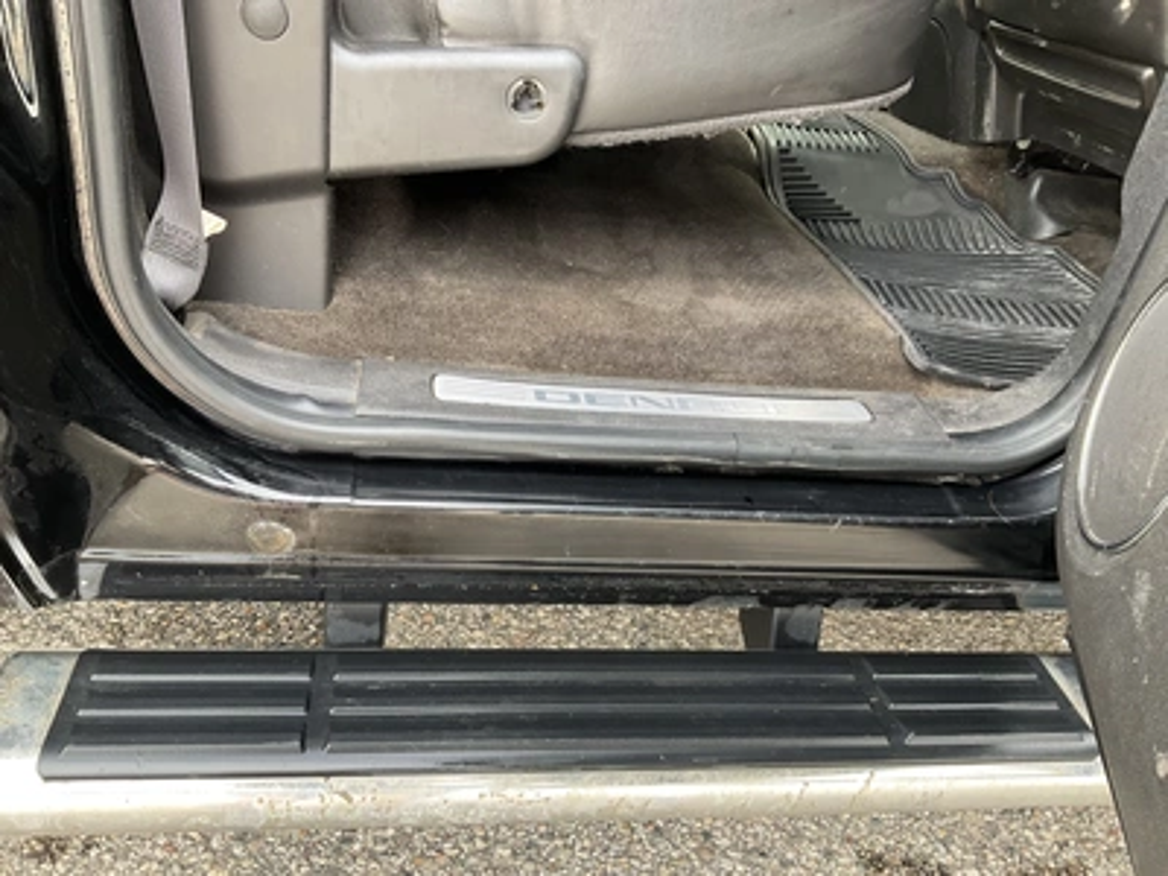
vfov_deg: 48.2
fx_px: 979
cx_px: 584
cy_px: 438
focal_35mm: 29
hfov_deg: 61.7
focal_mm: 3
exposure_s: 1/122
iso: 50
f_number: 1.8
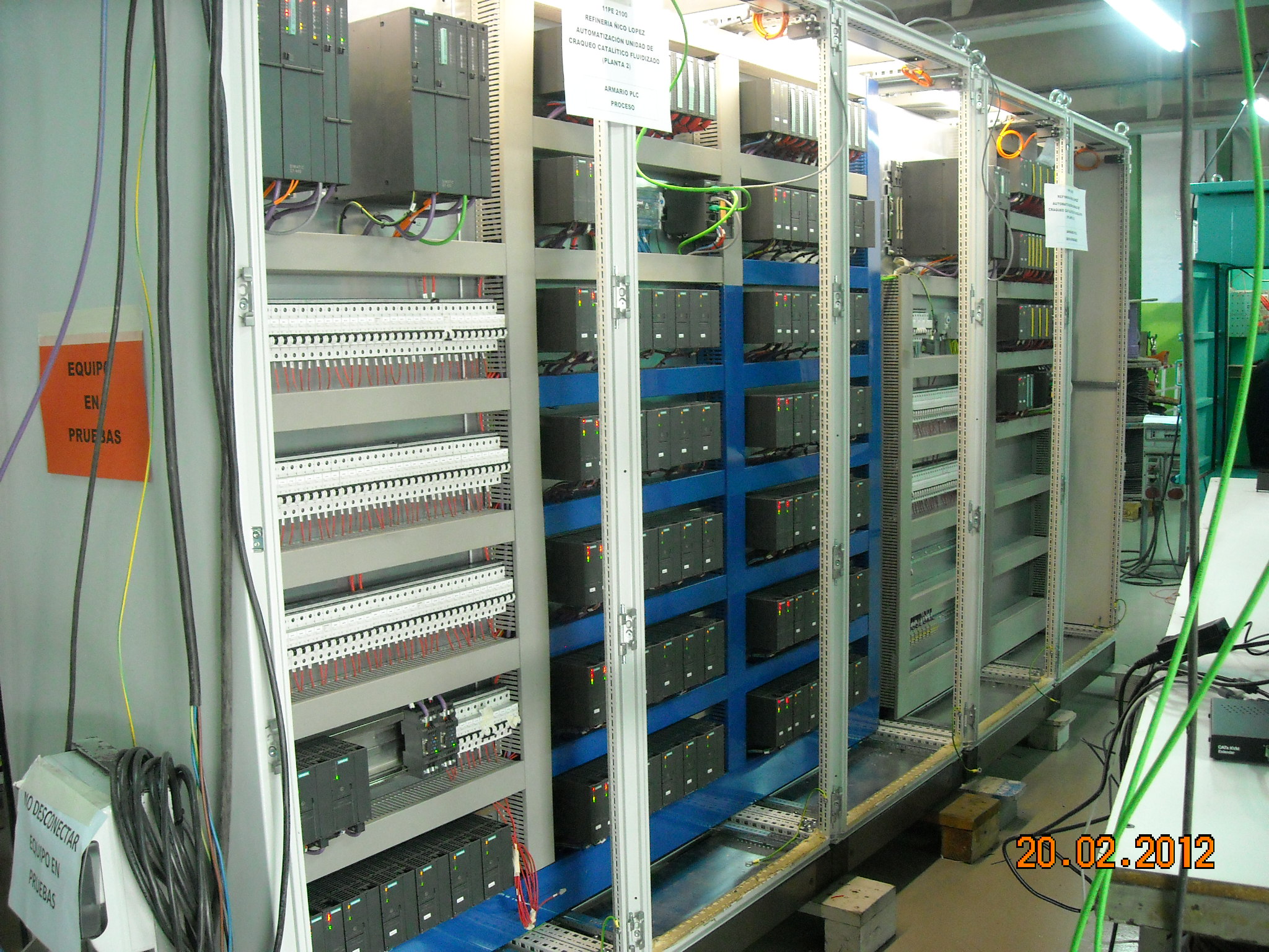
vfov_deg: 40.7
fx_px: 1283
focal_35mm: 35
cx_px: 634
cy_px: 476
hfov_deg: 52.6
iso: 400
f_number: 2.8
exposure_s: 1/26
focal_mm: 5.7
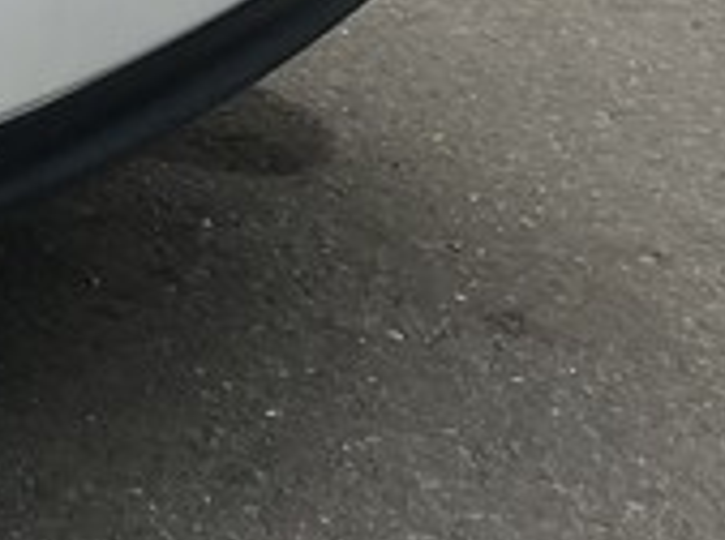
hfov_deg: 10.4
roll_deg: -1.9
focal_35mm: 158
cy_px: -626
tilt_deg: -8.3
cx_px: -1128
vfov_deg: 8.7
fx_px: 3302
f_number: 1.5
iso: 50
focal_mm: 5.7
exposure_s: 1/2841
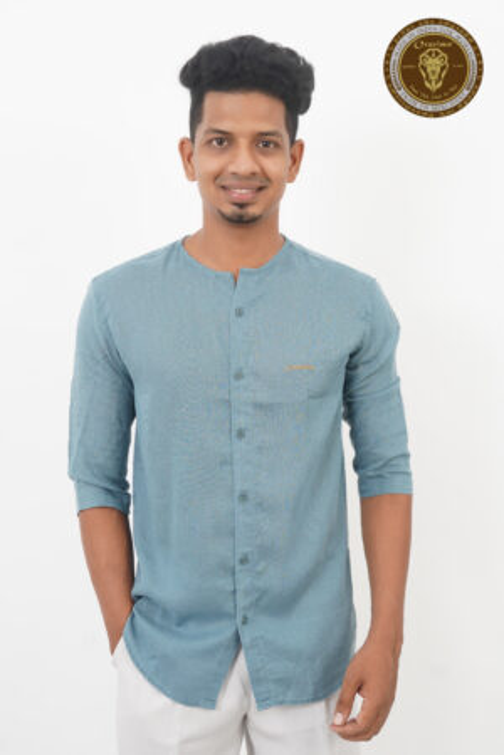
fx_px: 976
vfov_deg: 42.3
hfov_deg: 28.9
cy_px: 378
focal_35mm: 46
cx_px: 252
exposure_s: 1/100
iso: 200
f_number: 8
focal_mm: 31
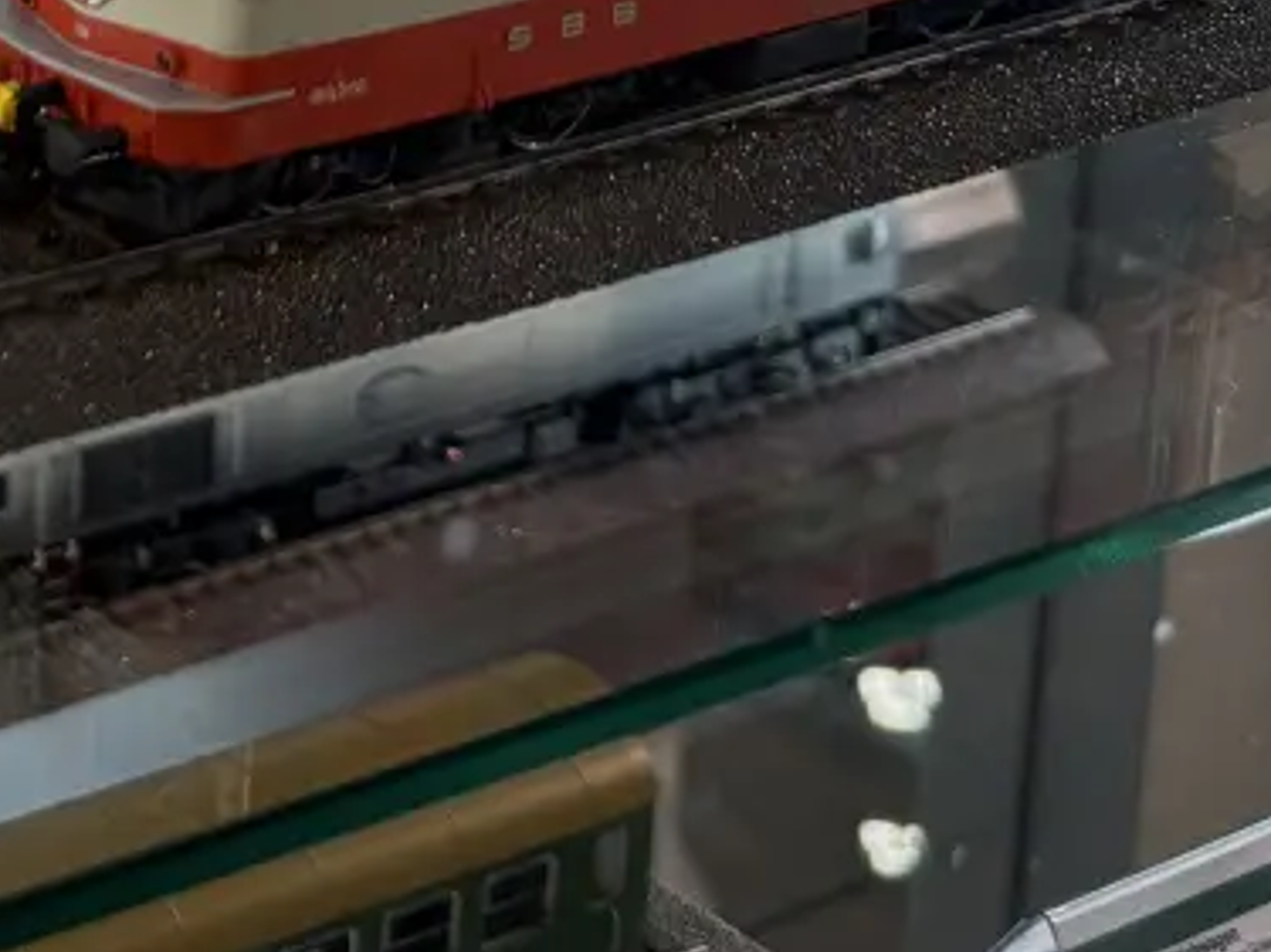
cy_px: -469
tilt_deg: -13.6
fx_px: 3524
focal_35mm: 96
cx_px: -759
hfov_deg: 17.8
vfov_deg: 14.4
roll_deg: +1.1
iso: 100
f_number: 1.78
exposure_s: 1/225
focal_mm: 6.76
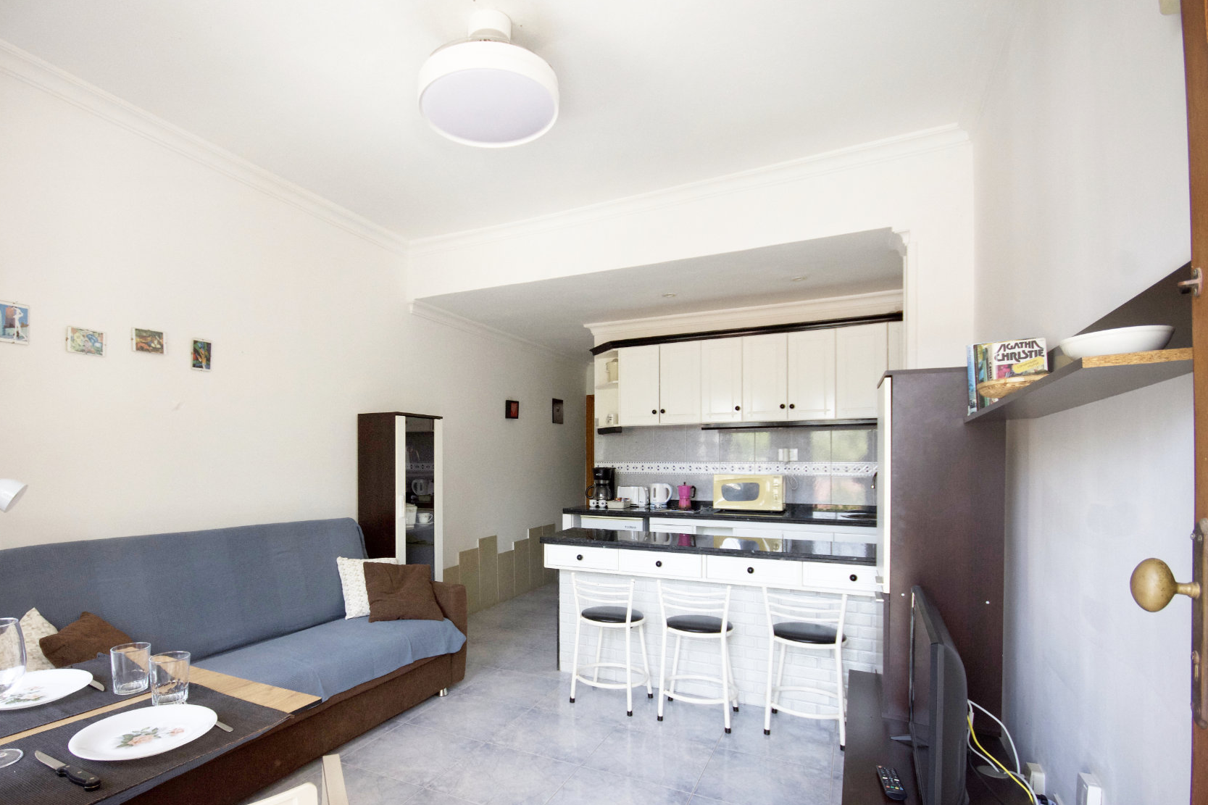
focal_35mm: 18
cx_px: 511
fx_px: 604
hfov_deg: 89.3
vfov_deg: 67.1
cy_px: 456
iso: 800
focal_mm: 10
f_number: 5.6
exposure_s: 1/200
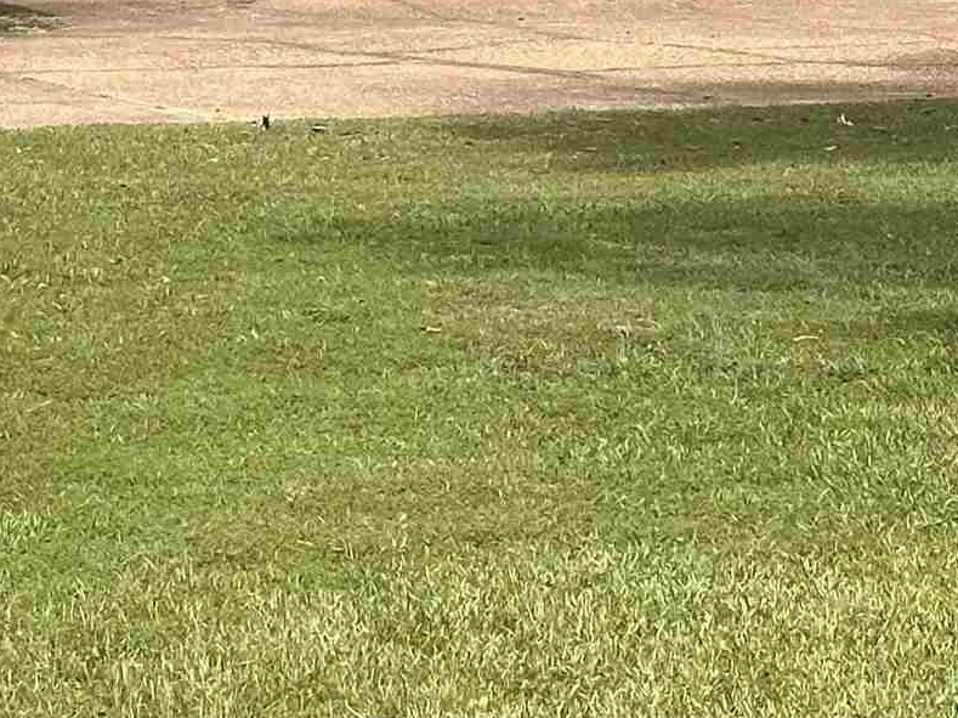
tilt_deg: -4.4
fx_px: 5173
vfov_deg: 7.9
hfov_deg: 10.5
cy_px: -108
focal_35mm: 187
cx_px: 33
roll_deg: +0.8
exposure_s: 1/2203
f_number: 1.78
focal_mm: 6.86
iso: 64
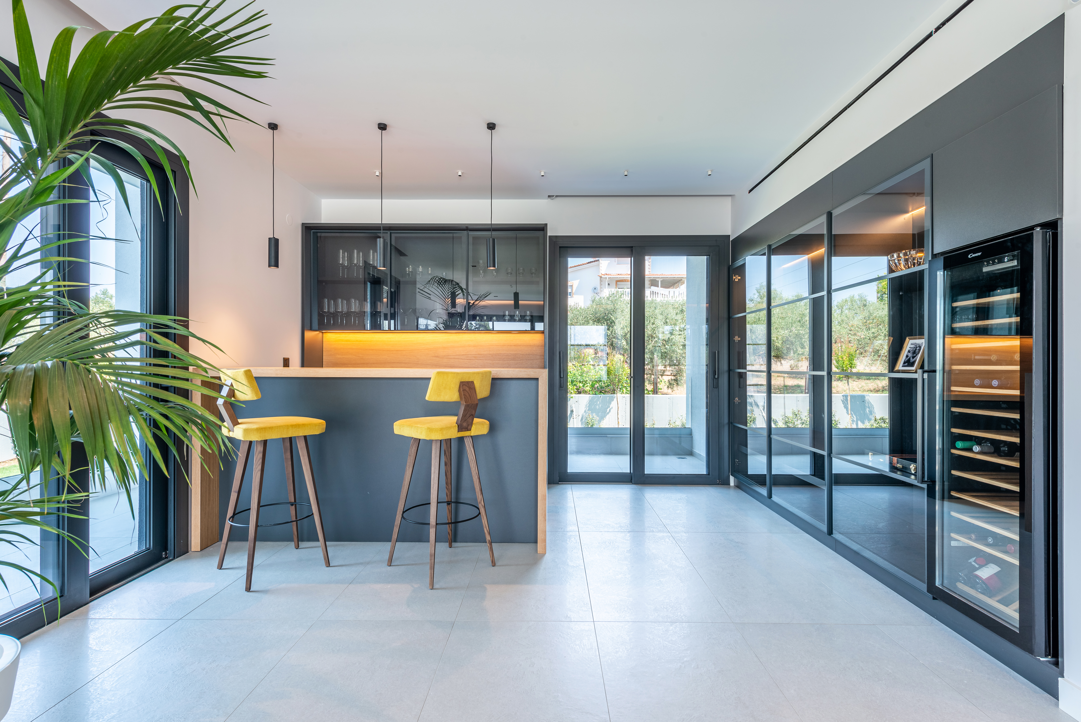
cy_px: 361
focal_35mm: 17
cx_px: 540
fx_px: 511
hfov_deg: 93.3
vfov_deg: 70.5
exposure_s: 1/20
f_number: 11
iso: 100
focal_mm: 17
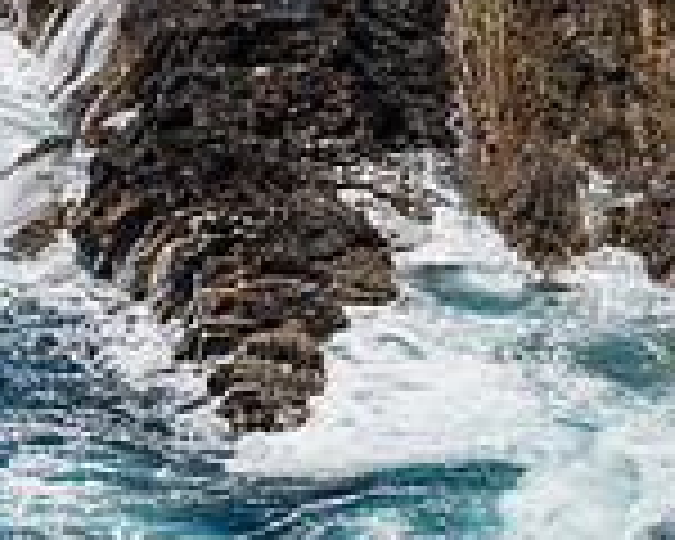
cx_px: 281
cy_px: 169
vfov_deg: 3.5
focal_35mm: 445
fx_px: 8890
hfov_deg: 4.3
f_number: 11
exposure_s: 1/250
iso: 40
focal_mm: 120
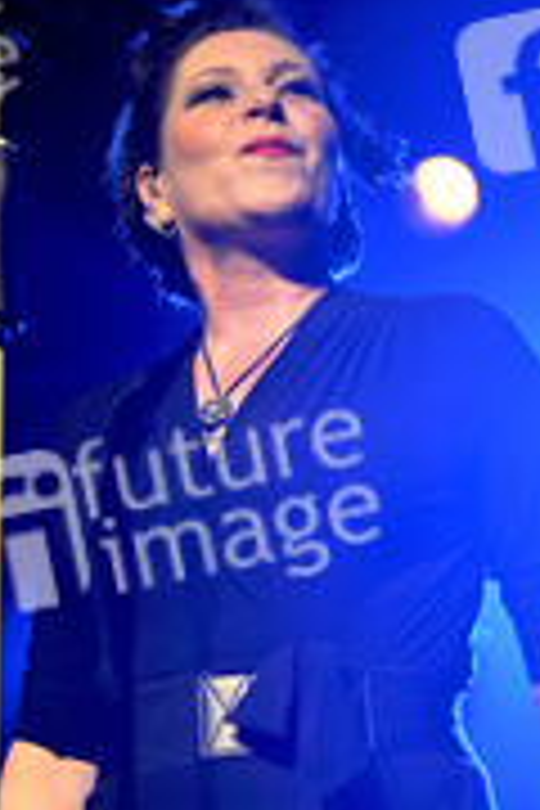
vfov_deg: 15.7
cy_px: 742
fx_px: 2902
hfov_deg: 10.6
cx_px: 281
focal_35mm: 129
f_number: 2.8
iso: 800
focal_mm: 58
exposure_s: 1/160
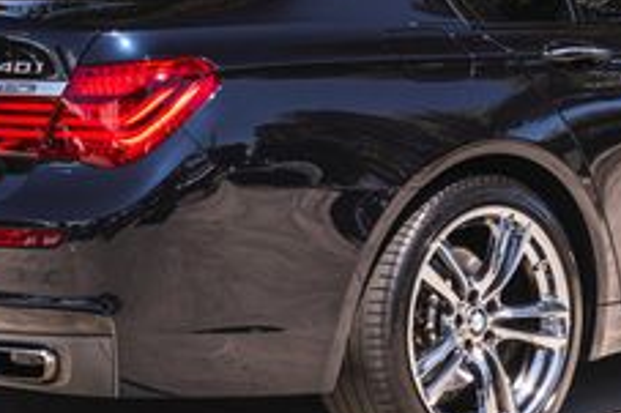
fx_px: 2137
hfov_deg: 16.4
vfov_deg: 11.0
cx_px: 497
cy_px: 58
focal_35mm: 124
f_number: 8
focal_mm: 38
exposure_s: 1/80
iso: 160
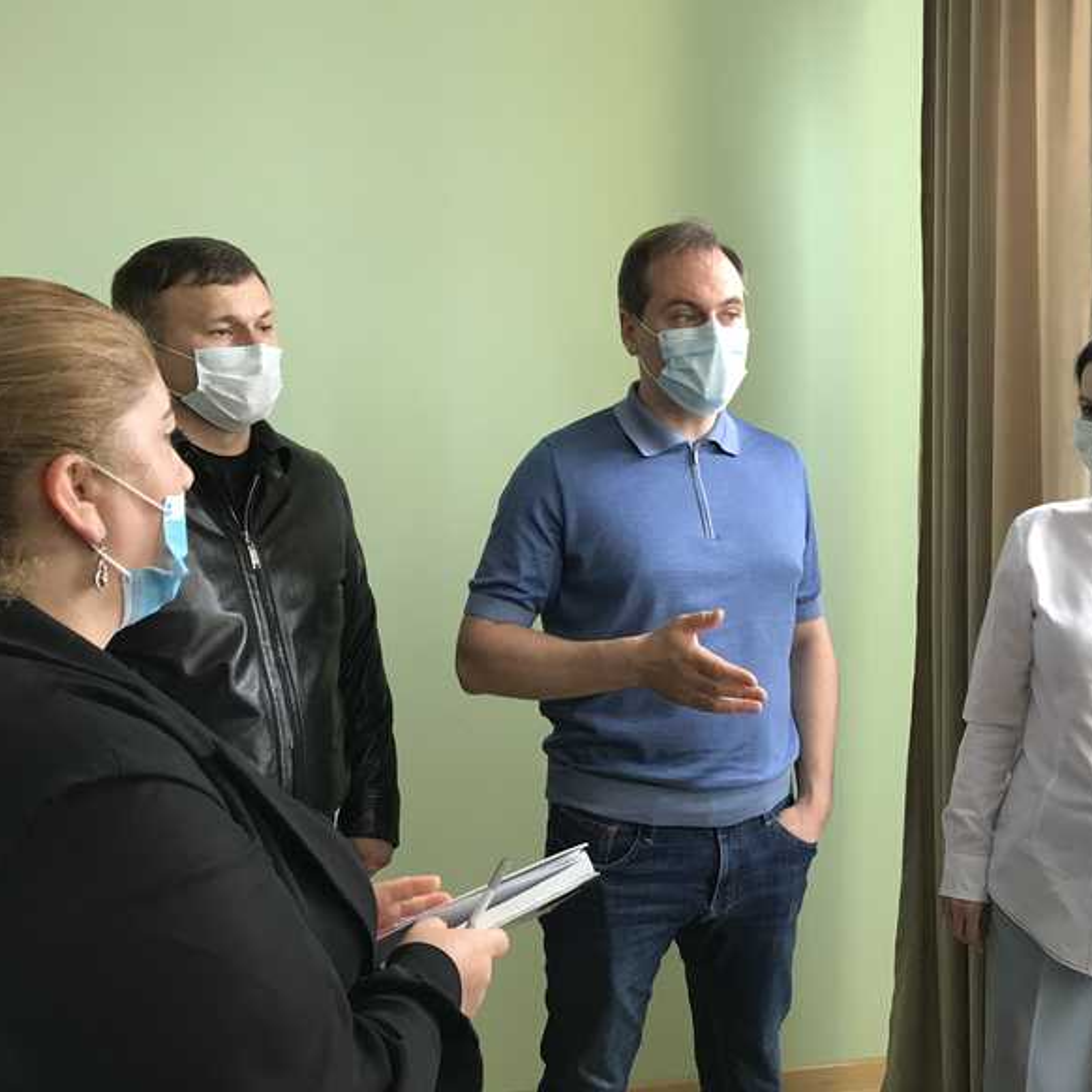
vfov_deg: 48.4
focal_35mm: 34
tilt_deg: -0.2
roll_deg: +0.4
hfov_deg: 48.2
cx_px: 653
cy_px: 531
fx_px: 1213
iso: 32
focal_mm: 3.99
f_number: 1.8
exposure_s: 1/33
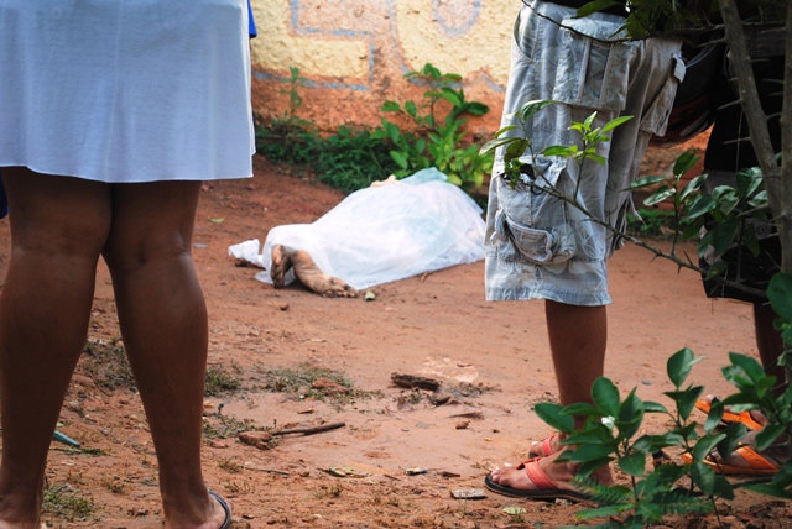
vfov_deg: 16.6
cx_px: 396
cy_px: 264
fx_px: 1817
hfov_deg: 24.6
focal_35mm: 82
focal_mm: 55
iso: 100
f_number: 5.6
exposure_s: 1/60
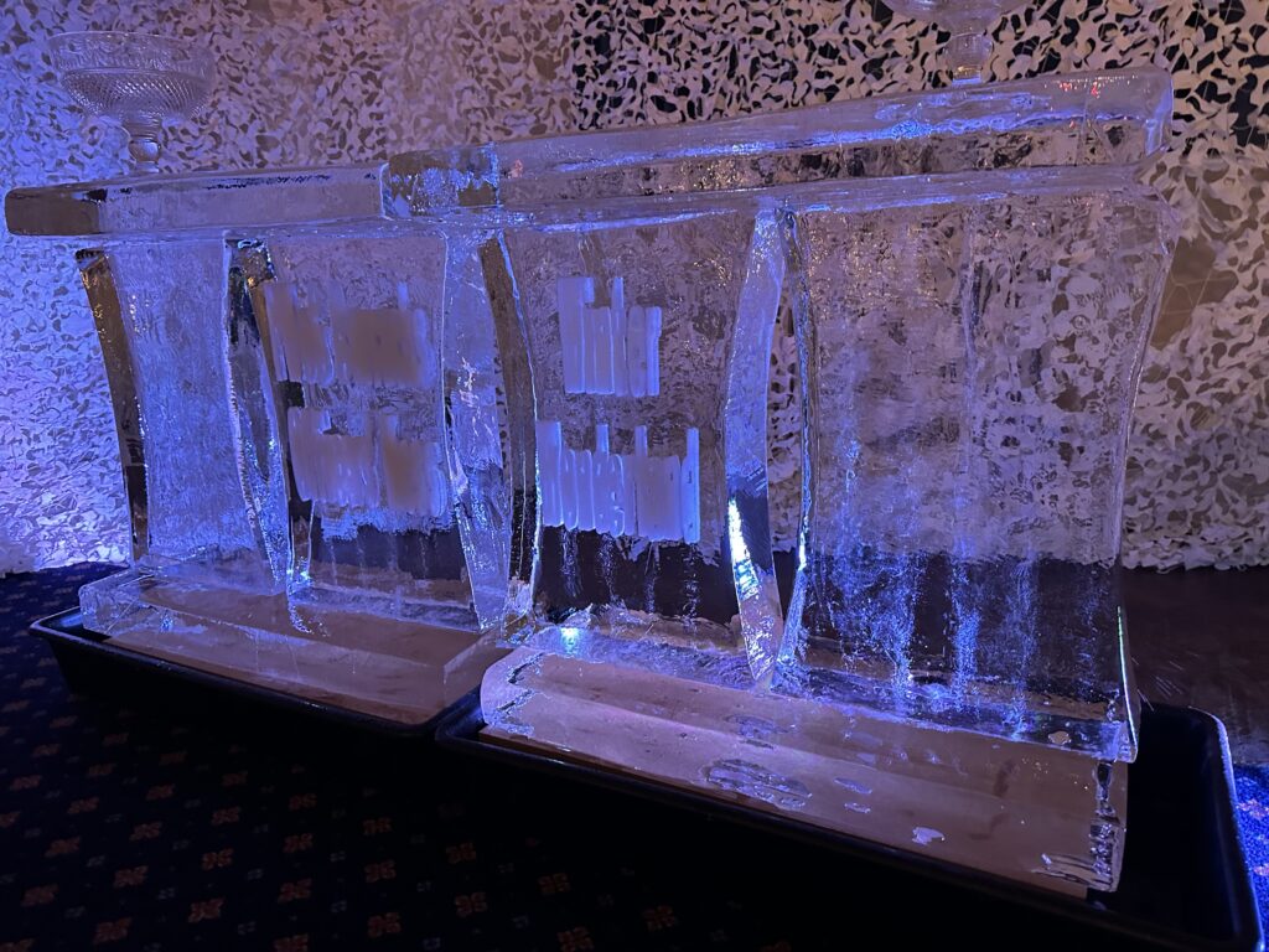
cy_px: 476
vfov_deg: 56.8
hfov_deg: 71.6
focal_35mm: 24
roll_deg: +1.6
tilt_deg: -12.5
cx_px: 634
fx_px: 880
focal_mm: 6.86
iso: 800
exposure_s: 1/47
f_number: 1.78
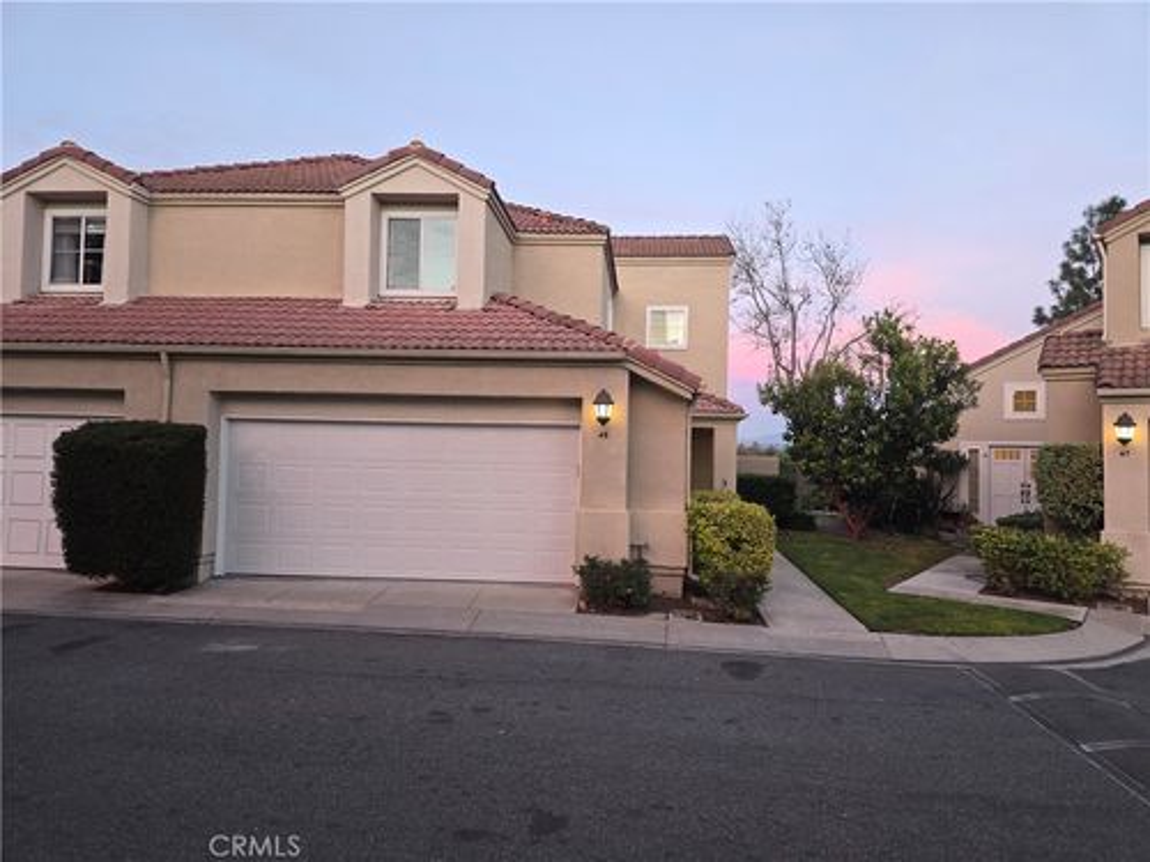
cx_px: 575
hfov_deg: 73.9
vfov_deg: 58.9
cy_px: 431
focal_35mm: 23
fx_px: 764
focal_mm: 6.3
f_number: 1.7
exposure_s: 1/24
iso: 100
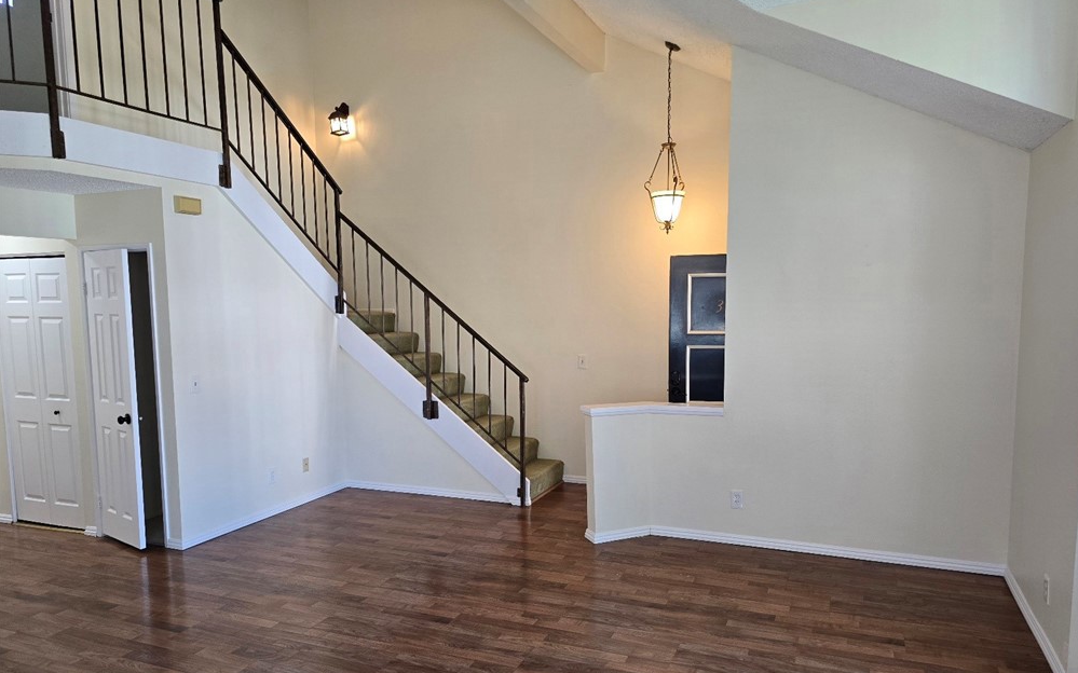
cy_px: 388
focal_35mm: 25
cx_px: 550
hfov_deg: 72.5
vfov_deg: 49.1
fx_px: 734
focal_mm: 6.3
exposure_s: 1/120
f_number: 1.7
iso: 160
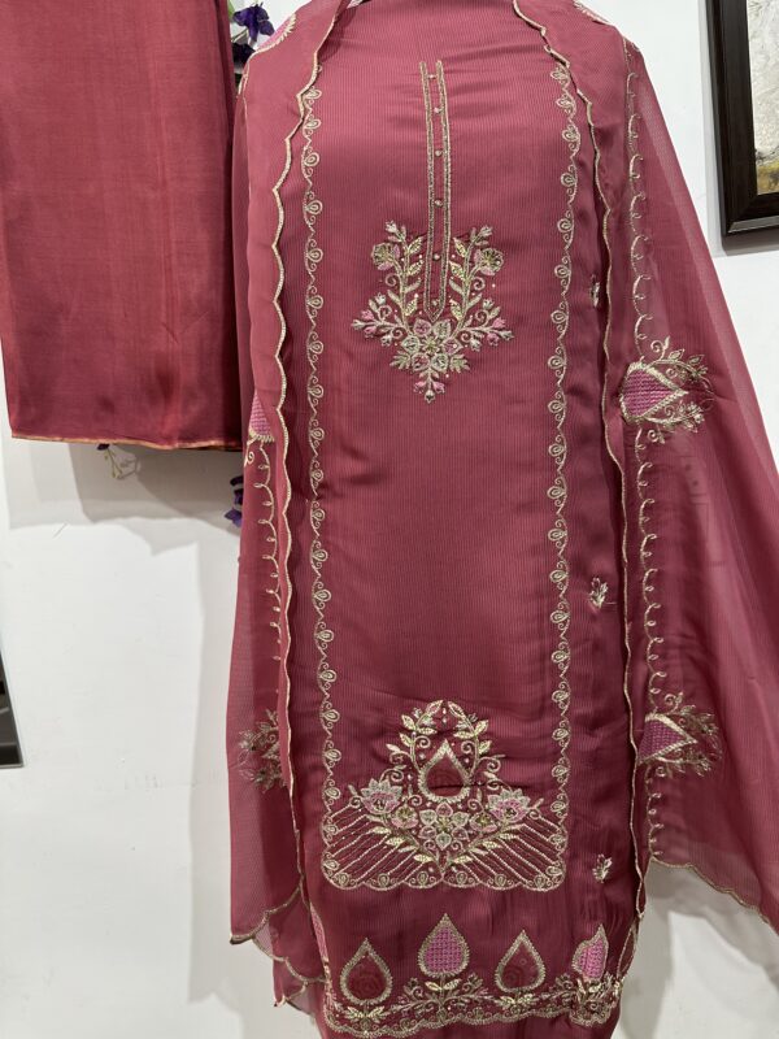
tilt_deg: -11.1
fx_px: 720
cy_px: 520
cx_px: 390
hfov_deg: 56.8
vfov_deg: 71.6
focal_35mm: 24
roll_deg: +5.0
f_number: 1.78
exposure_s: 1/100
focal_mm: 6.86
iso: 200
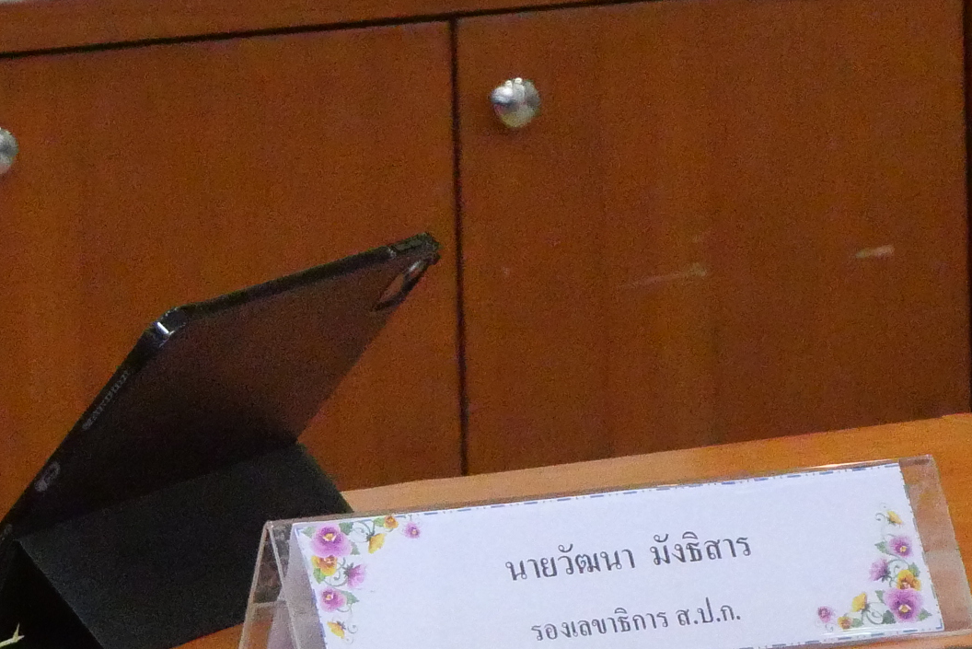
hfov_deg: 4.7
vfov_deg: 3.2
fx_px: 11776
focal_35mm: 436
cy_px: -60
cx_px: -661
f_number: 5.6
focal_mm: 60
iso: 6400
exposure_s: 1/160
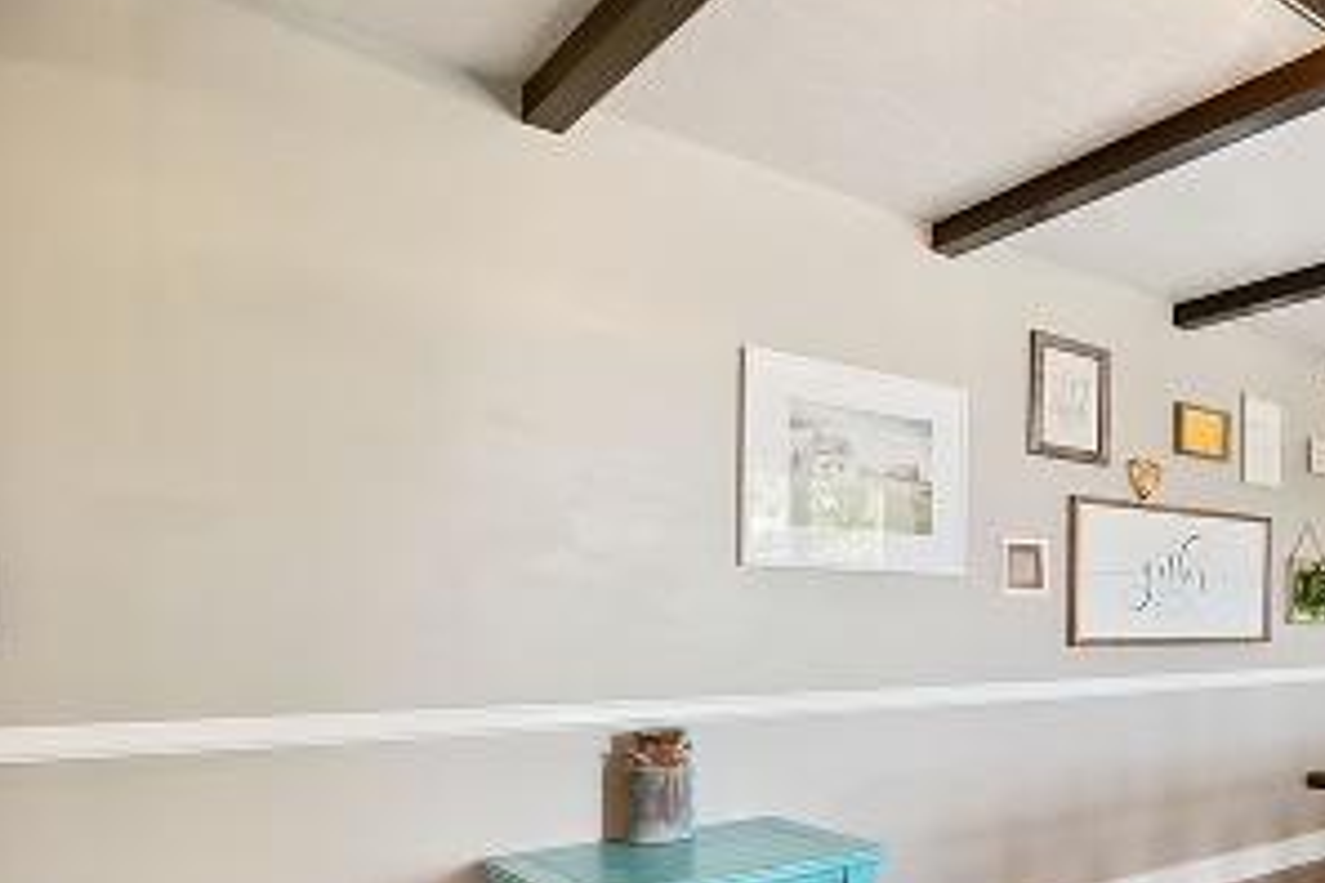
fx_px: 1030
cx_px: 1271
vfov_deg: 45.4
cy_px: 613
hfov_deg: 54.0
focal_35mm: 28
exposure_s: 1/2.5
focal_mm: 13
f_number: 8
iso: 100
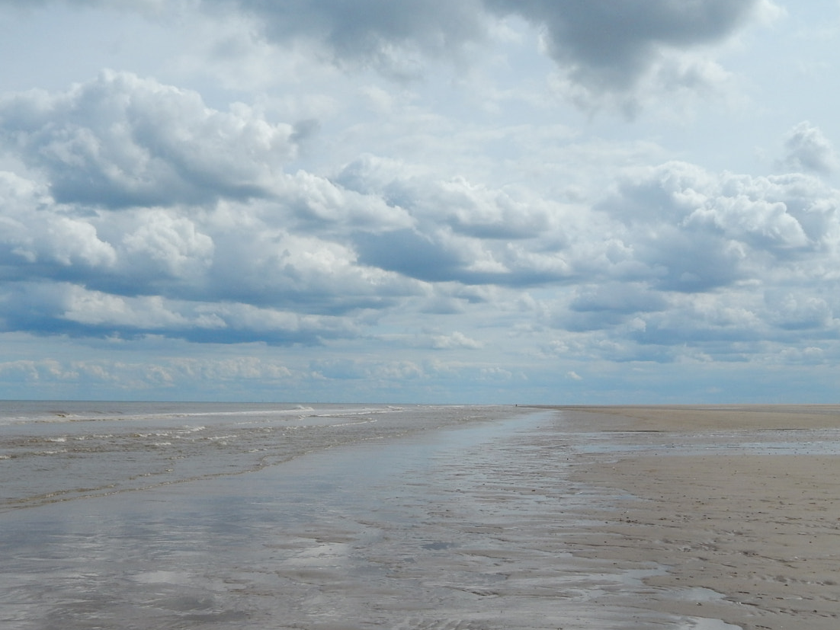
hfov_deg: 42.0
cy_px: 413
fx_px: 1092
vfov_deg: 32.0
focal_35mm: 45
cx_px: 366
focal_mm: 5.6
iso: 125
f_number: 6.5
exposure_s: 1/800
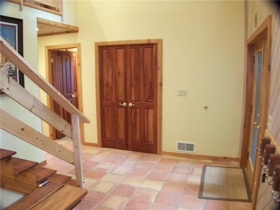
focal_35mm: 38
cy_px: 105
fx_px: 307
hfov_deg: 49.0
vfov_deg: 37.7
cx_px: 140
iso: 140
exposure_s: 1/4
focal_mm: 6.3
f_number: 2.8
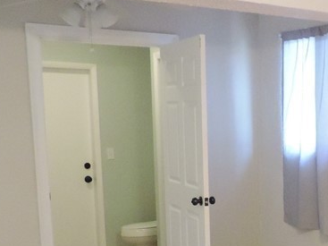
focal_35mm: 67
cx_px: 344
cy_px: 229
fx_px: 635
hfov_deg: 27.0
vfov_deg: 21.4
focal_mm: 4.3
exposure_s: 1/50
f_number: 3
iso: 1600
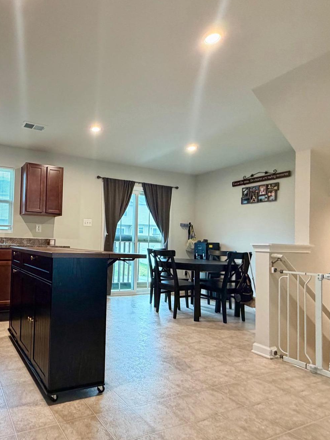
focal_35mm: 19
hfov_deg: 66.5
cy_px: 219
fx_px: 241
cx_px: 105
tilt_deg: +1.3
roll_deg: -0.9
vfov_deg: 84.7
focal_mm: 2.22
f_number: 2.2
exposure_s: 1/60
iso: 320
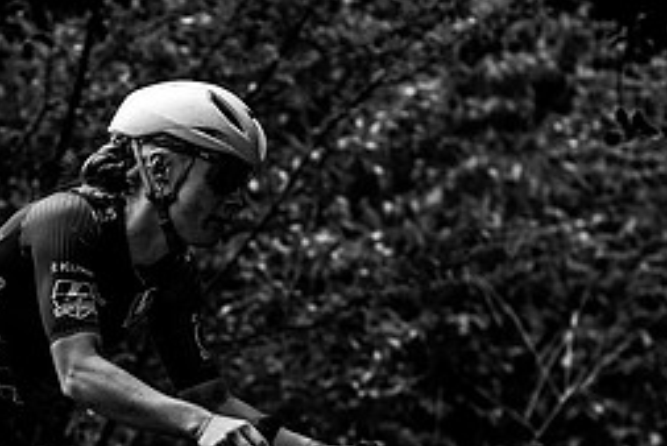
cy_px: 474
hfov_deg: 7.9
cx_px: 57
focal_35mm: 260
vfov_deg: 5.3
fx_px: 4820
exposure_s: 1/1000
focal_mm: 70
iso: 400
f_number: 2.8
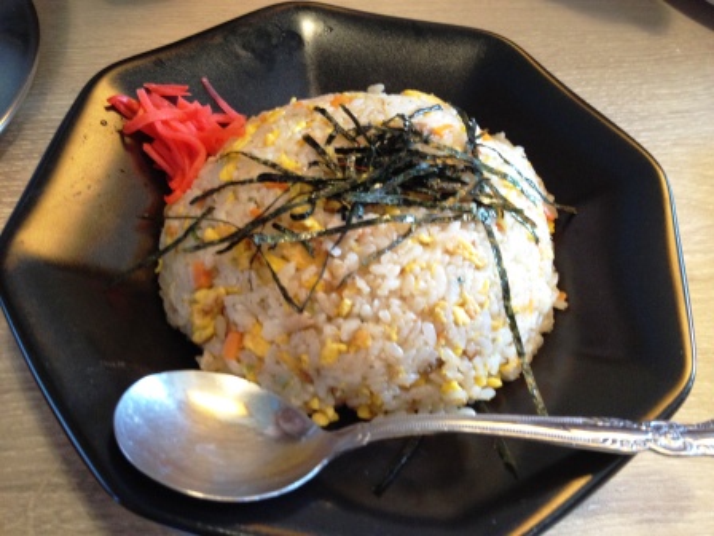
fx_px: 722
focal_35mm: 35
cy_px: 268
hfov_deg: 52.6
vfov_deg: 40.7
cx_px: 357
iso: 160
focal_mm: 4.28
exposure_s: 1/20
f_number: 2.4
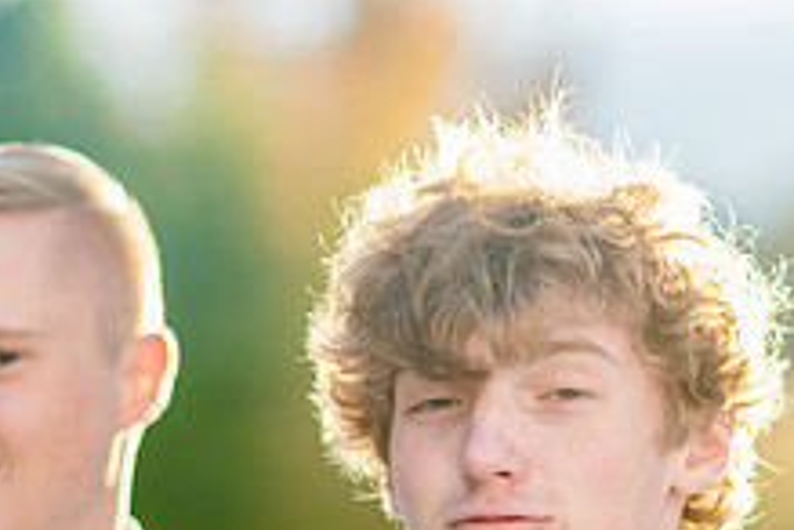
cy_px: 637
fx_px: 6131
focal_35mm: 278
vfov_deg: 4.9
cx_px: 319
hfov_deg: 7.4
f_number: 2
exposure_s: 1/500
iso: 200
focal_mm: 105
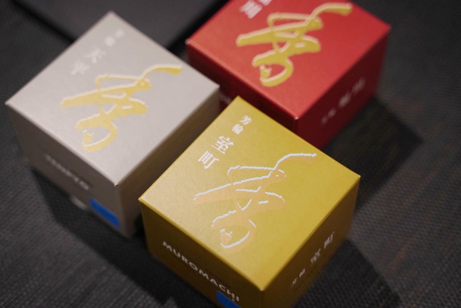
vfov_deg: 18.2
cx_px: 230
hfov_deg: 27.0
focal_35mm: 75
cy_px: 154
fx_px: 960
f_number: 3.2
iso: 1600
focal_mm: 75
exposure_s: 1/80
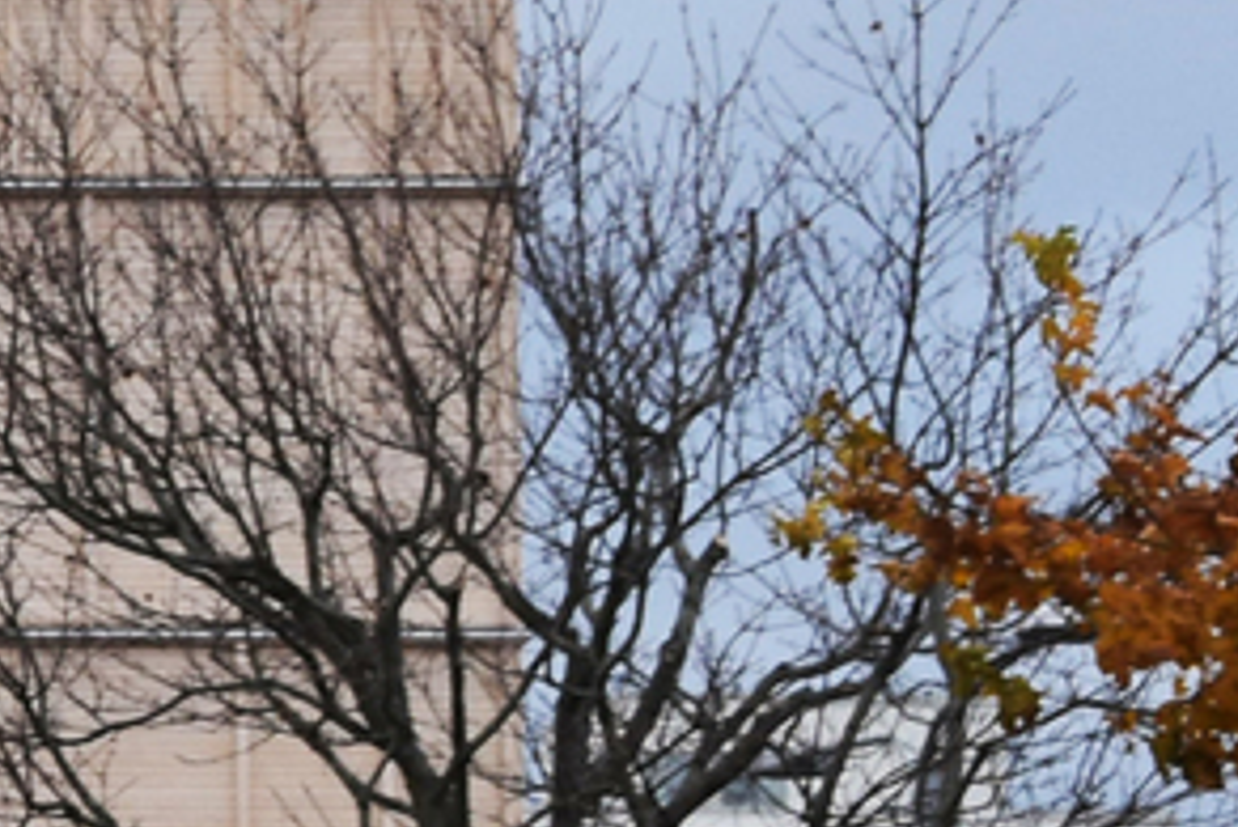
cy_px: 87
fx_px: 9545
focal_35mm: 277
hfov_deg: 6.7
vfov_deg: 5.0
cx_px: -2434
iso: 400
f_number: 7.1
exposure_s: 1/200
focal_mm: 27
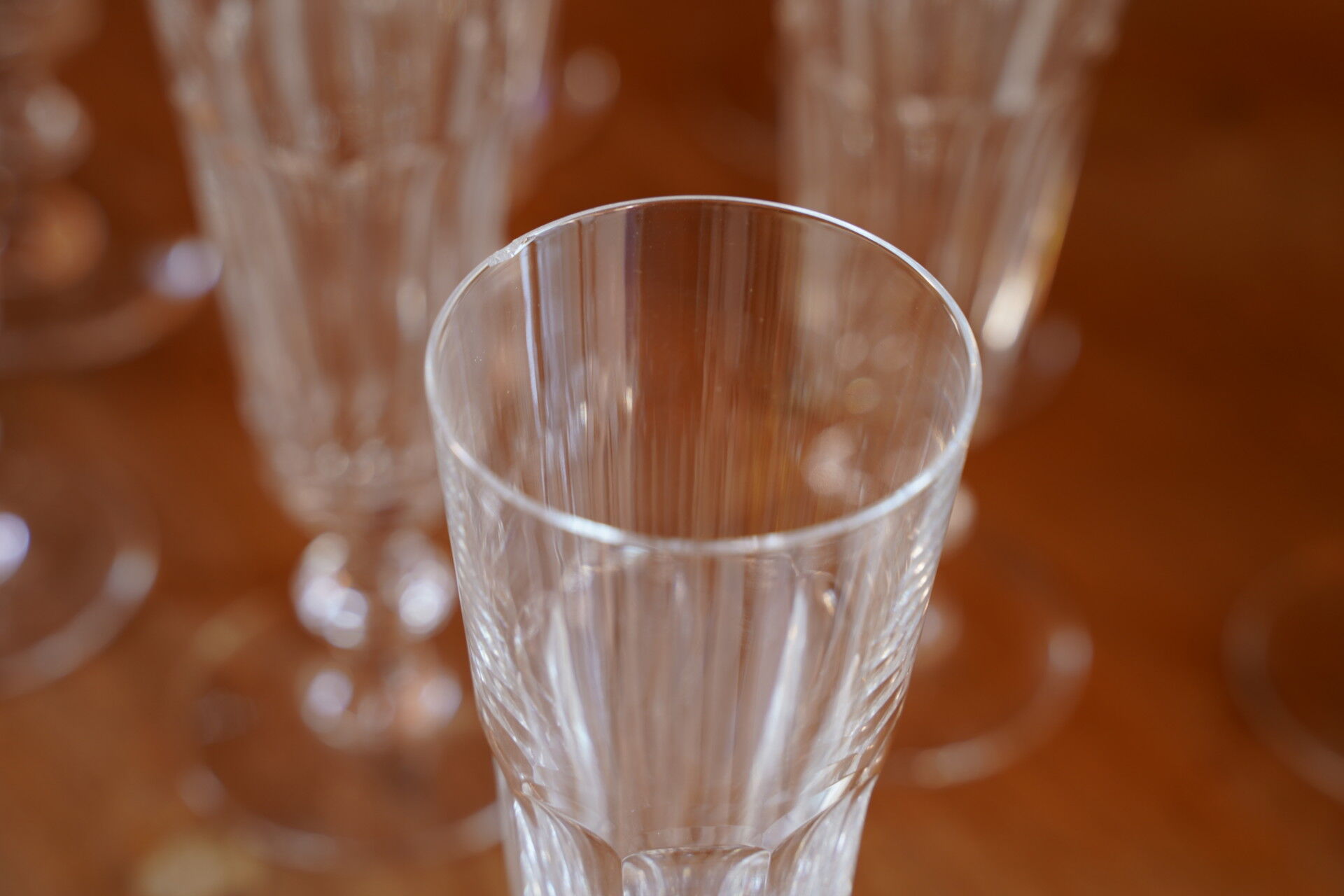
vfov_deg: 18.9
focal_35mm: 72
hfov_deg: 28.1
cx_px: 672
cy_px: 448
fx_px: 2688
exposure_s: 1/5
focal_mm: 72
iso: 200
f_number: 6.3
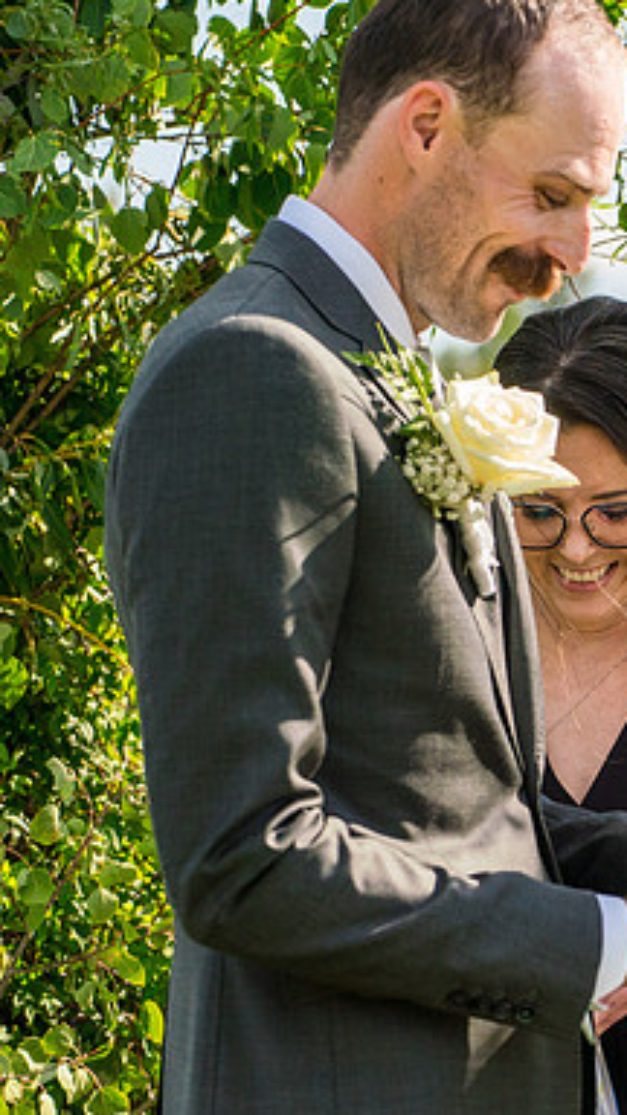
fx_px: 6828
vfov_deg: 9.3
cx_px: 787
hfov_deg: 5.2
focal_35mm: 231
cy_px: 857
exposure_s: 1/1600
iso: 400
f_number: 4.5
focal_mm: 95
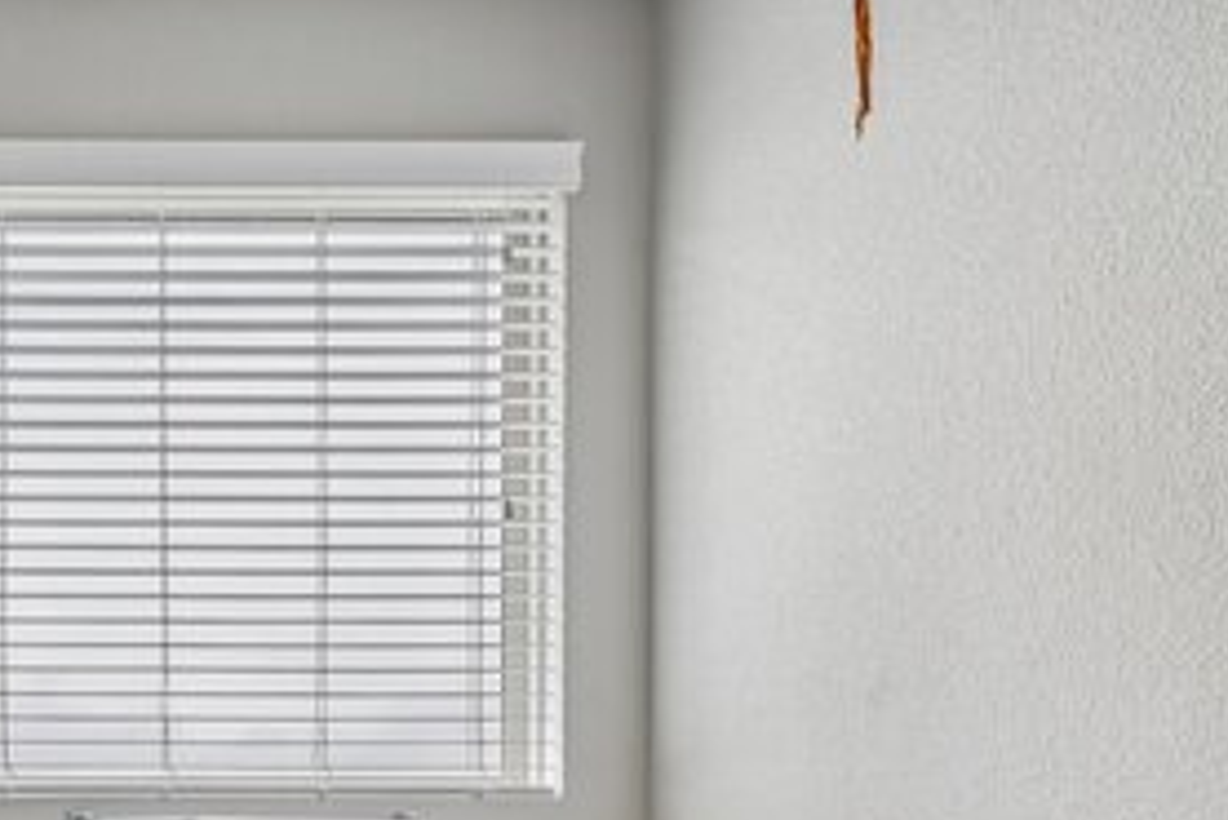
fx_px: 1263
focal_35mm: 37
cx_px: -13
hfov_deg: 43.9
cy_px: 831
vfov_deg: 32.9
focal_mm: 16
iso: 400
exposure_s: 1/40
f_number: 8
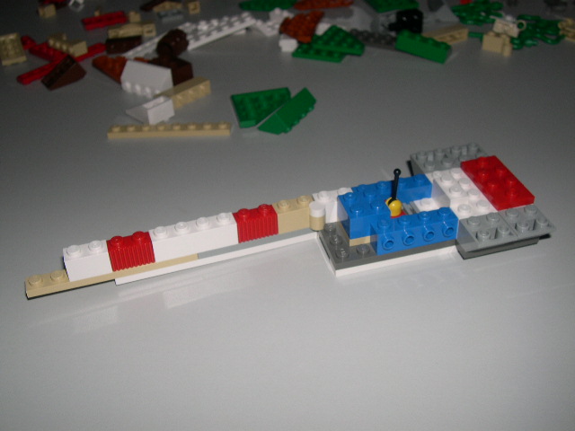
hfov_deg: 49.0
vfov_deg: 37.7
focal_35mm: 38
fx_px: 631
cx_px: 288
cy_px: 216
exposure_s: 1/60
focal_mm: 8
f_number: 7.6
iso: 100
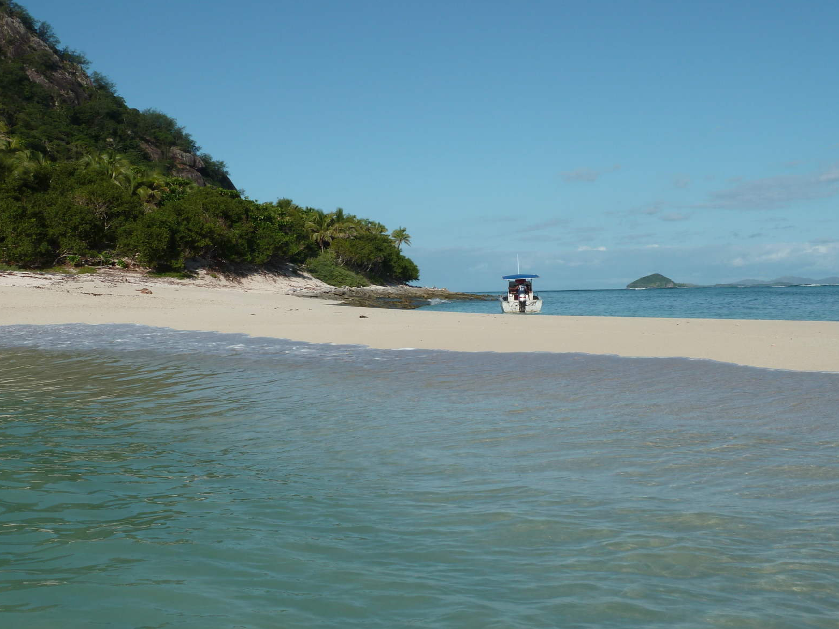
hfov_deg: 45.8
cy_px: 308
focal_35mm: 41
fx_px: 994
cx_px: 415
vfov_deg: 35.1
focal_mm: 6.5
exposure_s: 1/500
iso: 80
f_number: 5.6
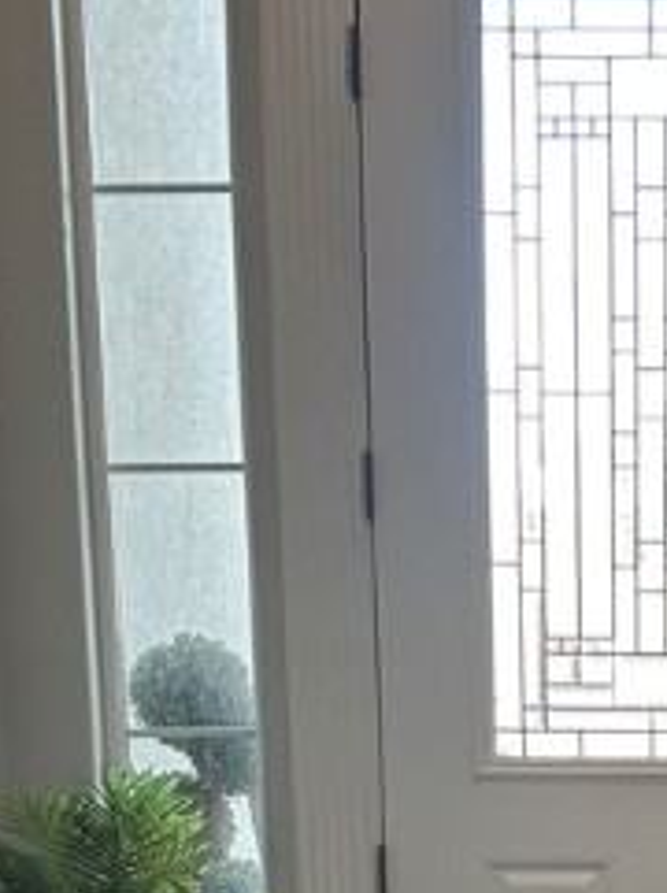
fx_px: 2138
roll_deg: -1.2
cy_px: 934
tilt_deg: -11.2
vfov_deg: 22.5
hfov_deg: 17.2
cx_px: 700
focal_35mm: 83
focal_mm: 5.7
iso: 100
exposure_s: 1/120
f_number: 1.5
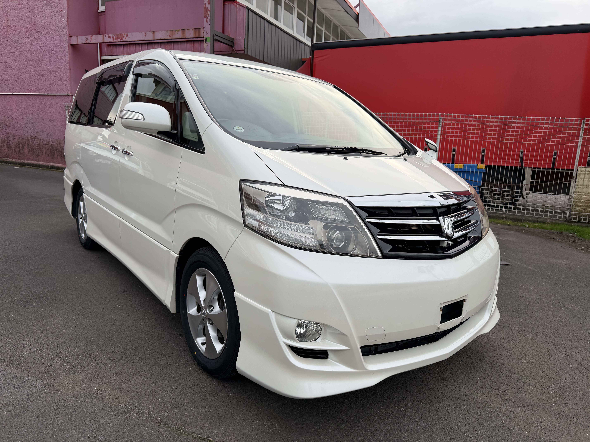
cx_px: 295
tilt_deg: -10.4
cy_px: 221
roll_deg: -2.3
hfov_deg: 71.6
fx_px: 409
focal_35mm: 24
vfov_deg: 56.8
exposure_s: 1/555
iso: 80
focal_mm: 6.76
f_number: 1.78
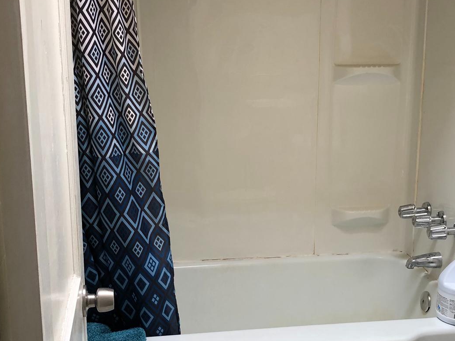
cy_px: 183
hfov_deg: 34.9
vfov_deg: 26.5
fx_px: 723
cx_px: 241
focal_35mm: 55
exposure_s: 1/24
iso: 32
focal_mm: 3.99
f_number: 1.8
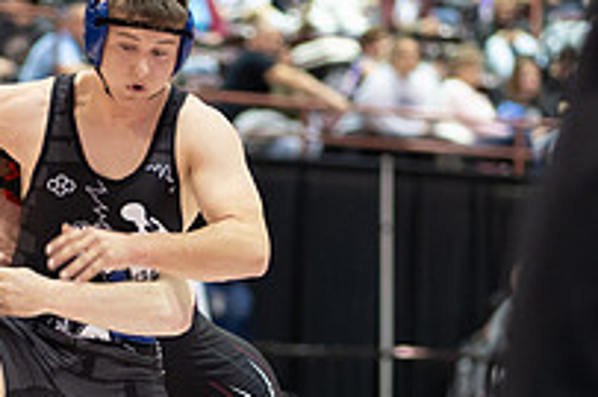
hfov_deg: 8.5
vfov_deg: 5.6
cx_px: 165
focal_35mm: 243
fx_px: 4033
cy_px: 369
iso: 2500
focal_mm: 85
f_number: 1.8
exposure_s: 1/500
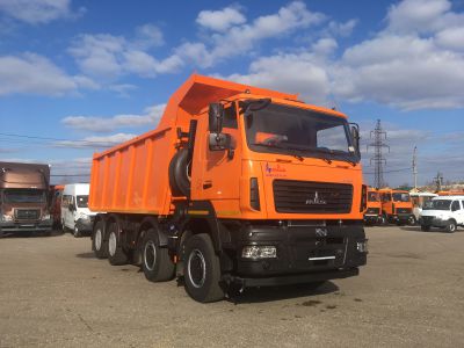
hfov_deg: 61.7
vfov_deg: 48.2
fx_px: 389
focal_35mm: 29
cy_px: 174
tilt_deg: +1.8
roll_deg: +0.6
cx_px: 232
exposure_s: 1/1570
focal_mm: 4.15
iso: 25
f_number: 2.2
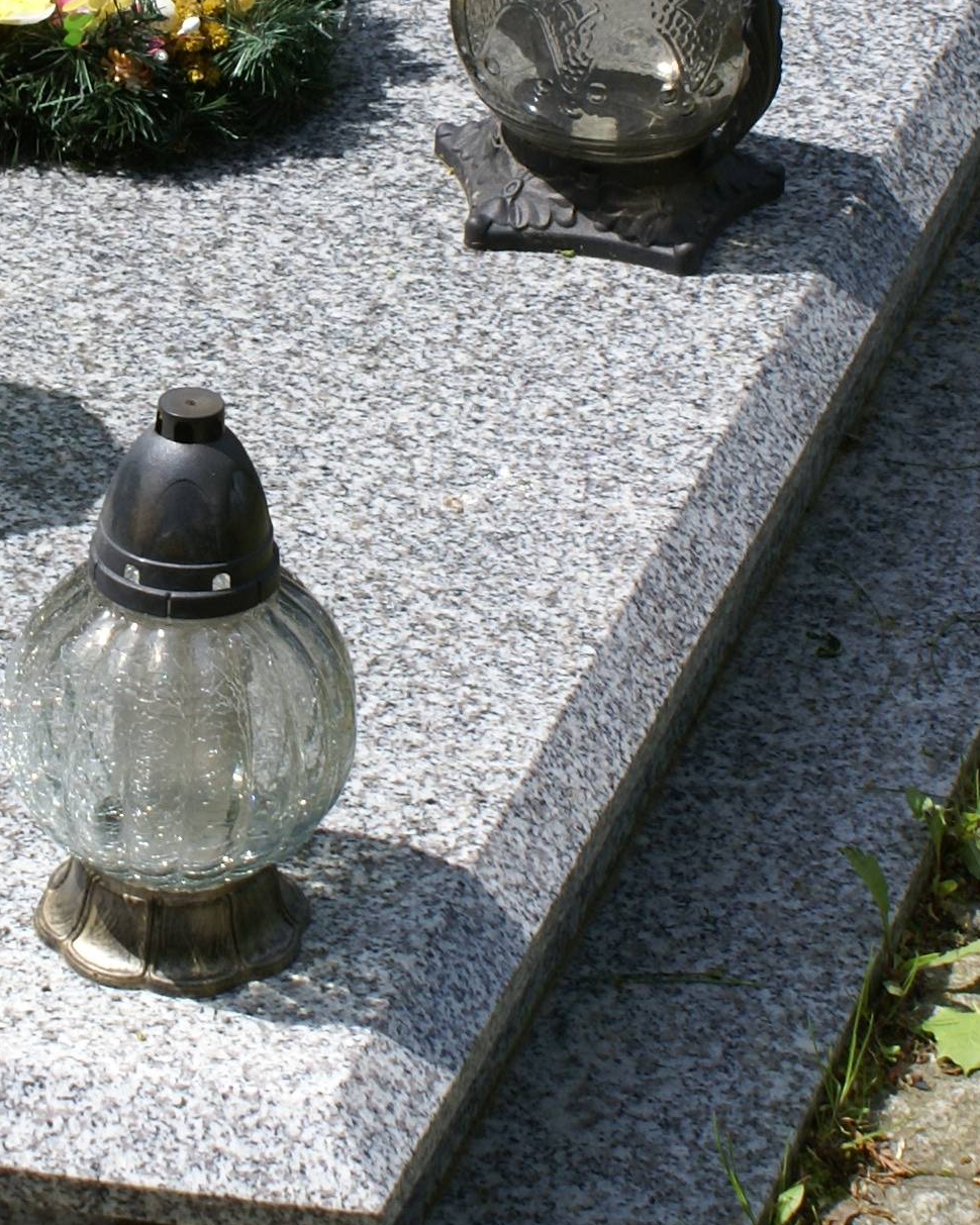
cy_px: -79
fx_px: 5712
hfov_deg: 9.7
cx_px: 38
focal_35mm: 158
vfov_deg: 12.1
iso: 100
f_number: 9
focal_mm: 35
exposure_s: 1/160
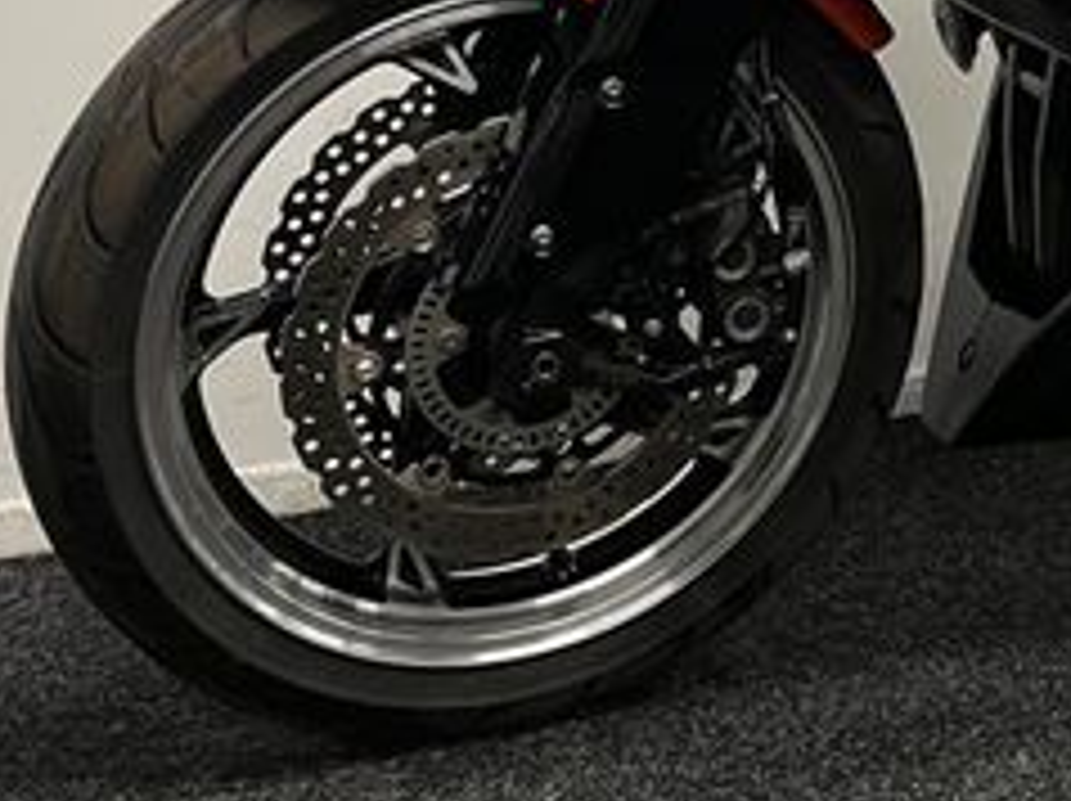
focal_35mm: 70
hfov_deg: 25.7
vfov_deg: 19.6
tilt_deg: -0.5
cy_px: -189
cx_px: 1184
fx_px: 2164
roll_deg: +1.0
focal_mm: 5.1
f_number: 1.6
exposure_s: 1/50
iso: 80
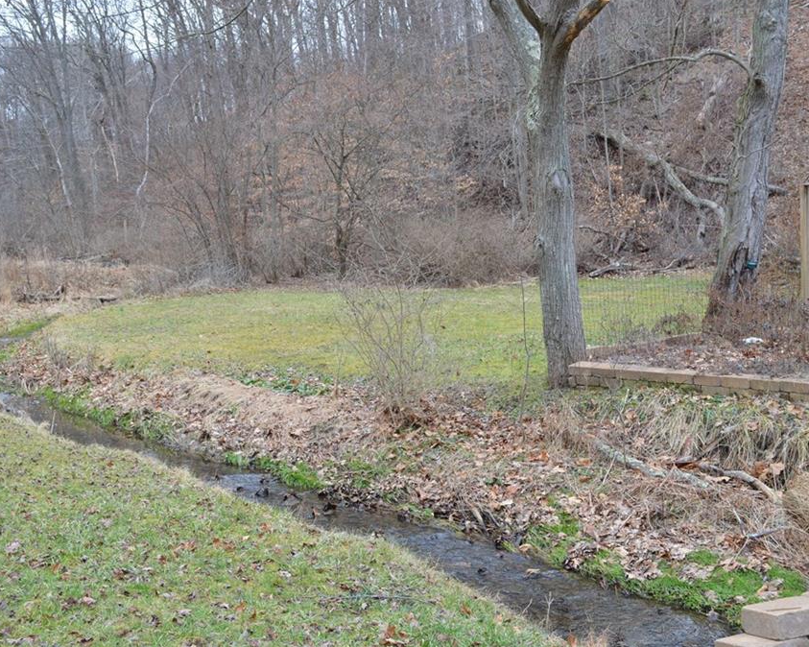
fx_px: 981
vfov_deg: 36.5
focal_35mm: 41
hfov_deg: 44.8
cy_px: 323
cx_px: 410
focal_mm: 24
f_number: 5.6
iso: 400
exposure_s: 1/125
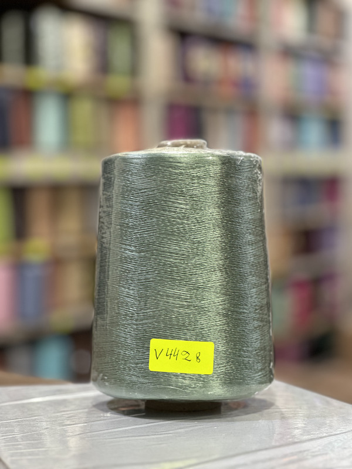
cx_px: 176
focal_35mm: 77
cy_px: 234
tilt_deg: -2.2
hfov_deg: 19.1
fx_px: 1044
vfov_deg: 25.3
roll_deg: -0.8
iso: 160
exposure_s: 1/33
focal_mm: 9
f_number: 2.8
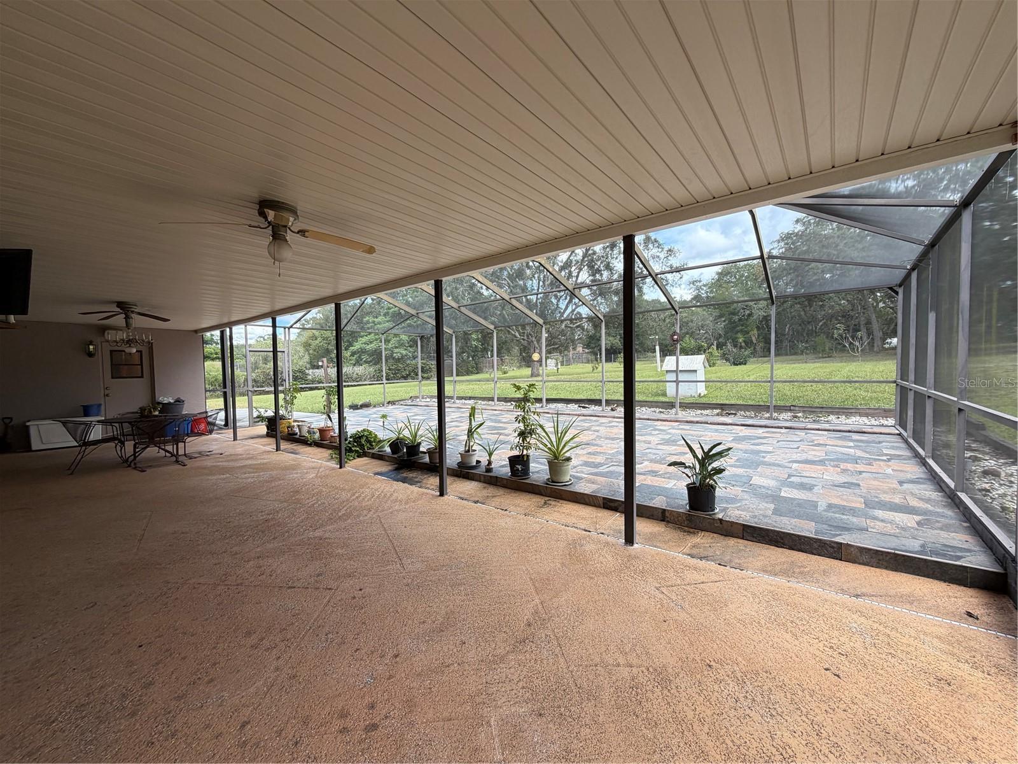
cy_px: 382
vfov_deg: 85.7
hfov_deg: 102.1
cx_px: 509
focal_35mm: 14
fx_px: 412
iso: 50
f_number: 2.2
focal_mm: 2.22
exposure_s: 1/267
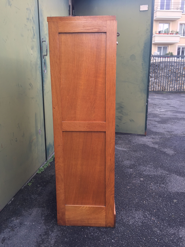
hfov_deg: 48.2
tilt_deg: -11.4
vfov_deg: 61.7
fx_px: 207
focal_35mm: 29
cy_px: 124
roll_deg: +0.3
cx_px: 92
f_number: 2.2
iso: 32
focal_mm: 4.15
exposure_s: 1/100
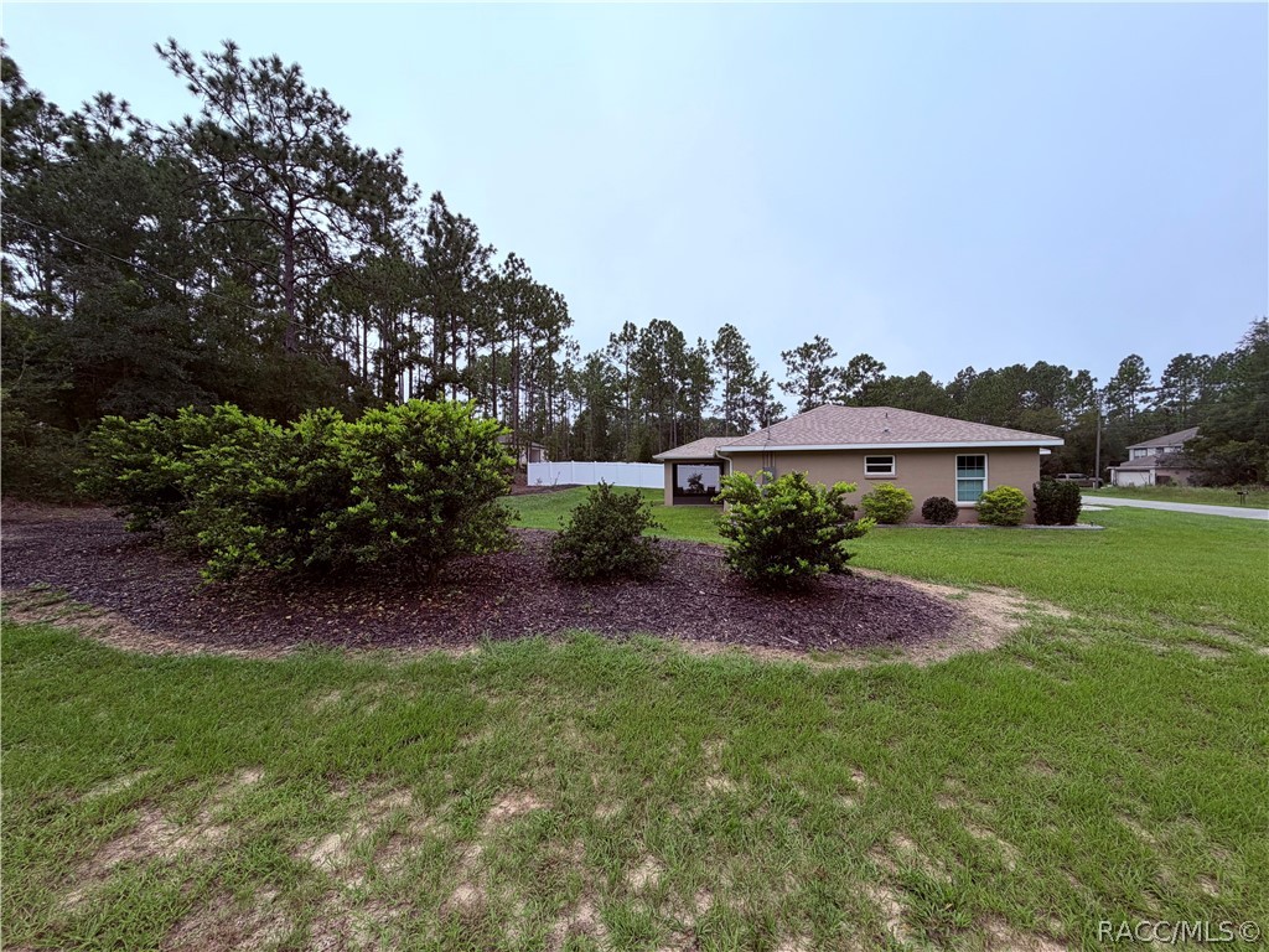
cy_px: 476
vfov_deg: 85.7
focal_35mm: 14
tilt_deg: +0.0
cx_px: 634
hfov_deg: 102.1
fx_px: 513
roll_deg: +0.7
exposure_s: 1/770
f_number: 2.2
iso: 32
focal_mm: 2.22
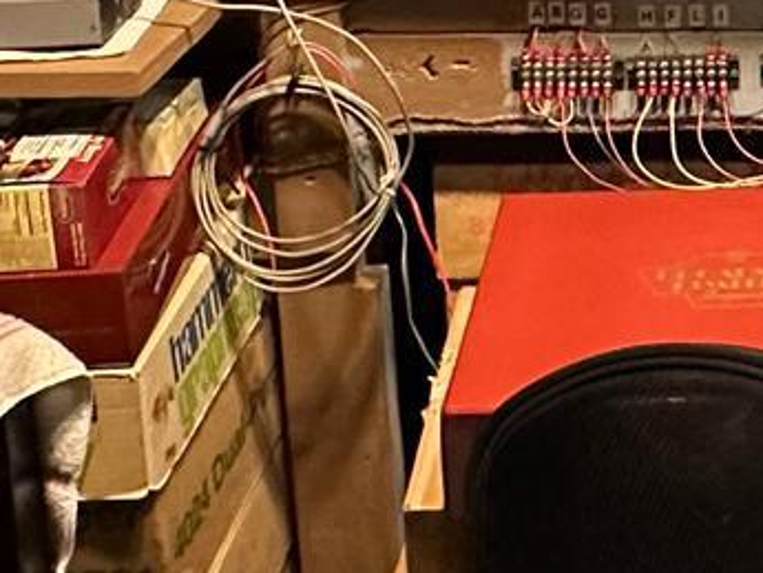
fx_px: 1830
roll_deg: +0.1
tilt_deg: -10.9
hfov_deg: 22.4
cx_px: 812
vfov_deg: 16.6
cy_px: -219
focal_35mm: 83
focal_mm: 2.22
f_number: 2.2
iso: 500
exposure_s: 1/60
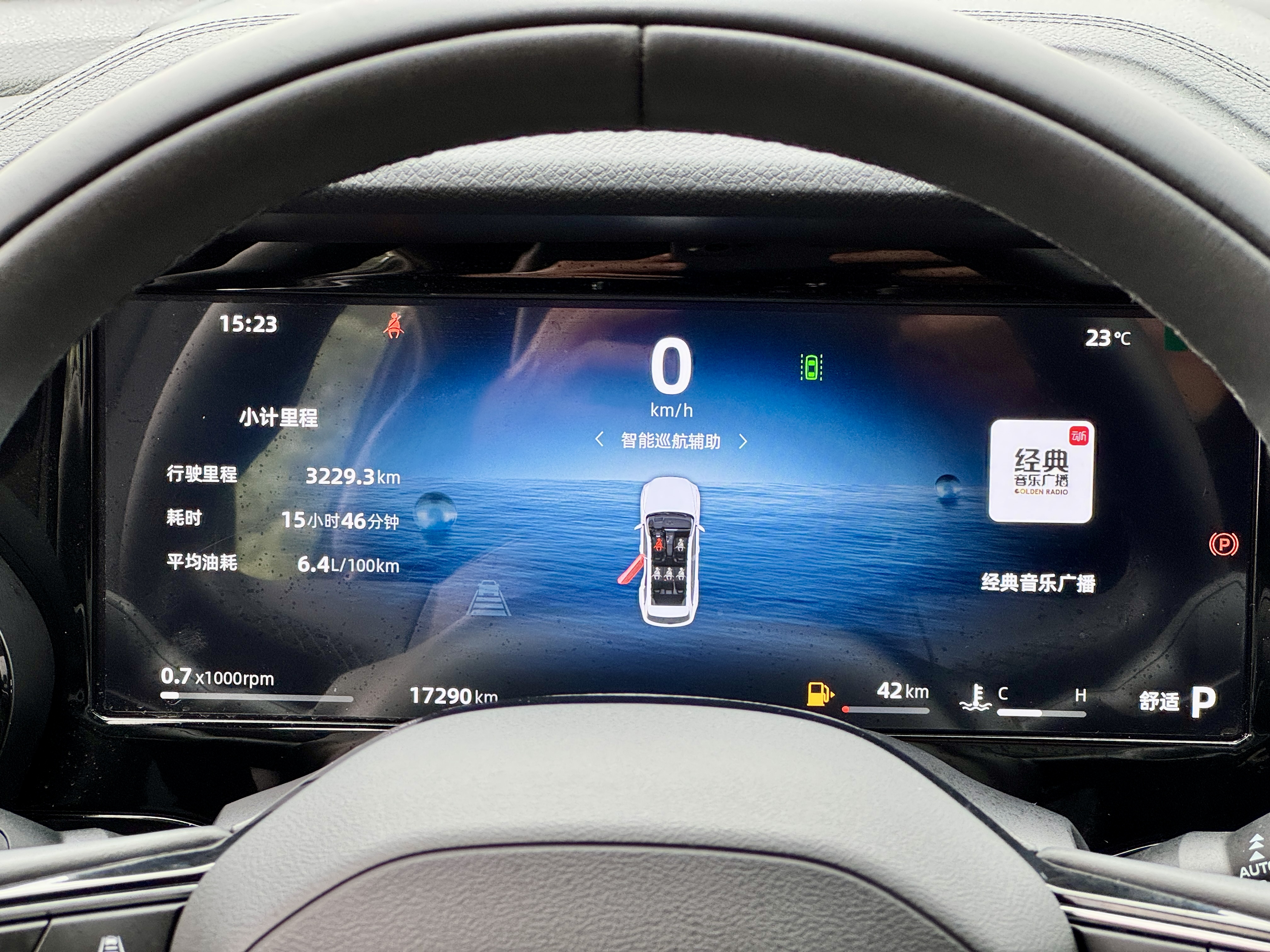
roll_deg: +3.0
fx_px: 2825
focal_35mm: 77
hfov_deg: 25.3
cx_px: 635
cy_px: 476
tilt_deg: -19.8
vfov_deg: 19.1
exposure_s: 1/99
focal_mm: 9
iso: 160
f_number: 2.8
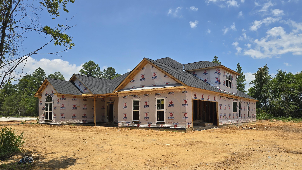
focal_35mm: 26
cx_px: 152
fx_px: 208
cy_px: 94
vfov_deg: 44.3
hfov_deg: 71.9
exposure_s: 1/1061
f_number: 1.7
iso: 12
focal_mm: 6.3
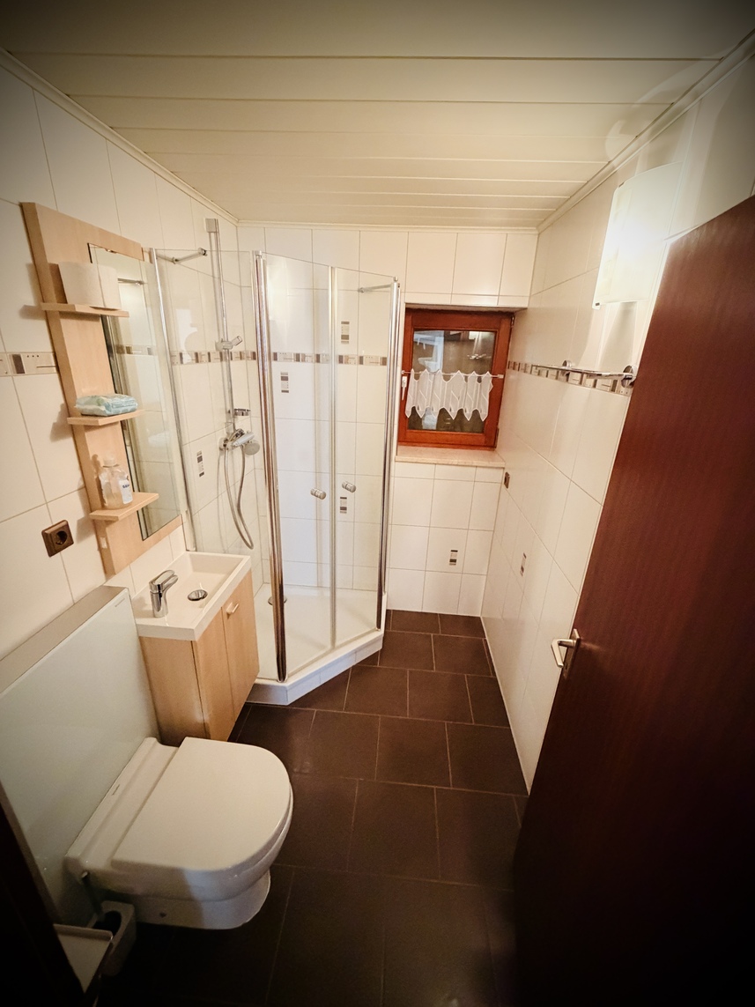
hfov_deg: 85.7
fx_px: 407
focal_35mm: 14
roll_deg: -2.5
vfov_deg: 102.1
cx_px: 378
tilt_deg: -20.2
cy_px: 504
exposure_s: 1/50
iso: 1000
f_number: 2.2
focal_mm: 2.22
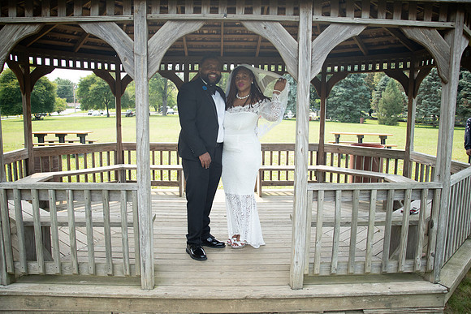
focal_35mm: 29
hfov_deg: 63.6
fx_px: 379
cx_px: 236
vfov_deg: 45.0
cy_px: 157
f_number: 3.7
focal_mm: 28
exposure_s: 1/1600
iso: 800
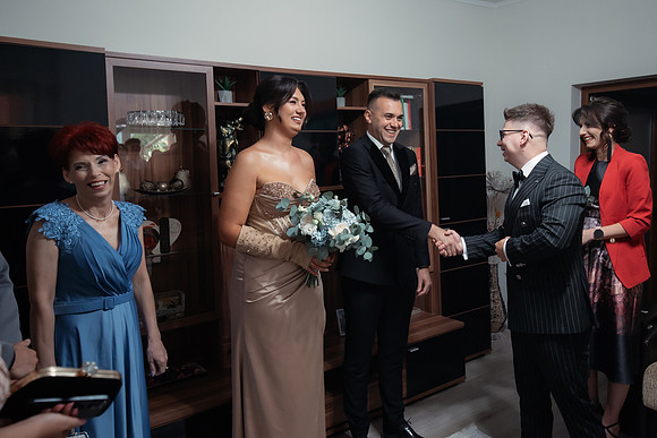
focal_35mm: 30
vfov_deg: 43.5
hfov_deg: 61.6
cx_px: 379
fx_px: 548
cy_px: 185
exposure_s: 1/200
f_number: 2.8
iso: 1600
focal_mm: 26
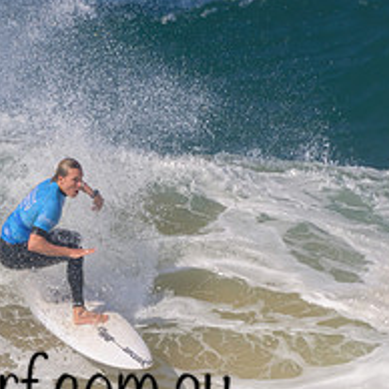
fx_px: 32344
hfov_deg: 0.7
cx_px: 18
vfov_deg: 0.7
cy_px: 366
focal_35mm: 2544
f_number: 11
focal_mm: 1000
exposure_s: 1/1250
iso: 400
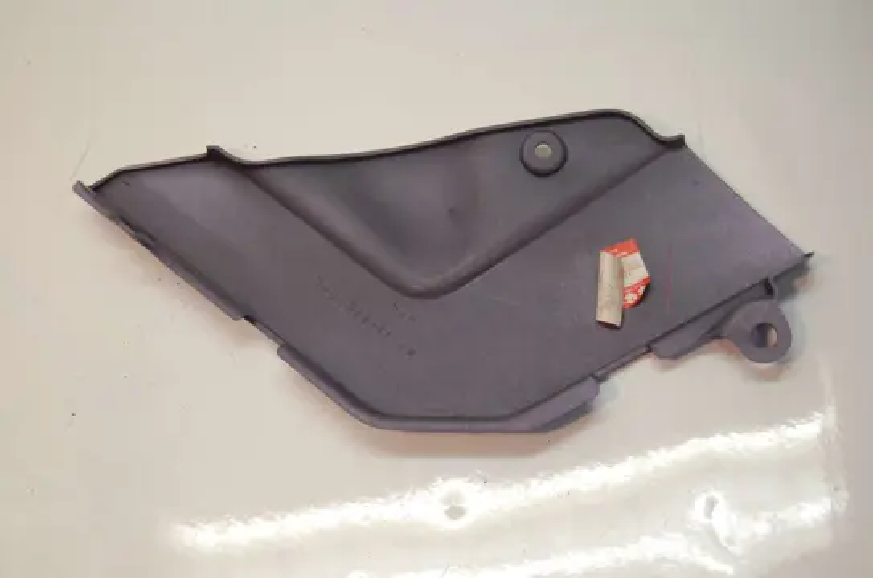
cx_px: 436
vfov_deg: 22.5
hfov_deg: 33.5
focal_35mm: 60
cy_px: 289
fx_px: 1452
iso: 400
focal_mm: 40
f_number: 5
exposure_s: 1/60
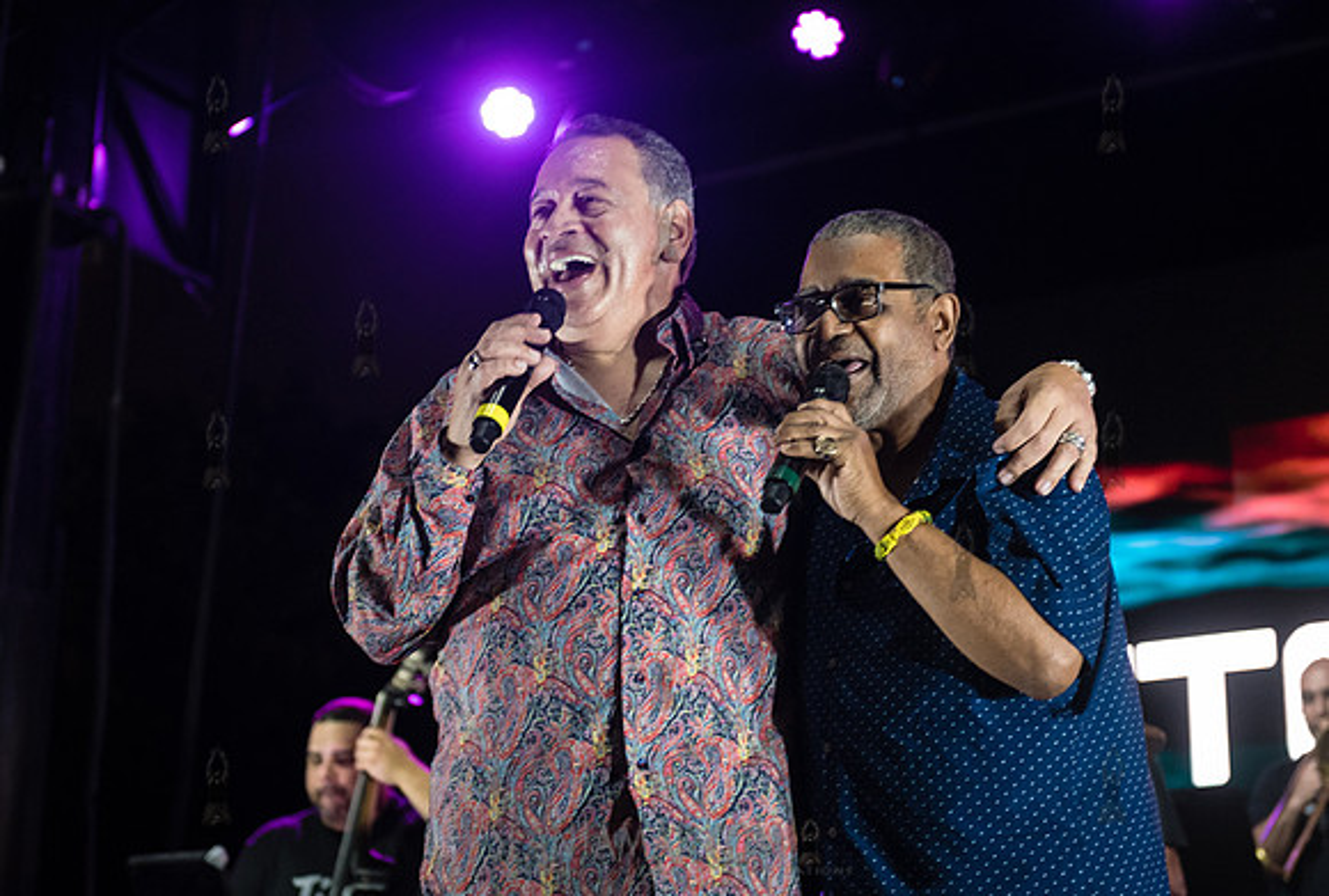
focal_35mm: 70
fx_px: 2598
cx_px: 639
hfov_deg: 28.7
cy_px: 503
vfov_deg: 19.6
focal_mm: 62
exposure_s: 1/200
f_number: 3.5
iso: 3200
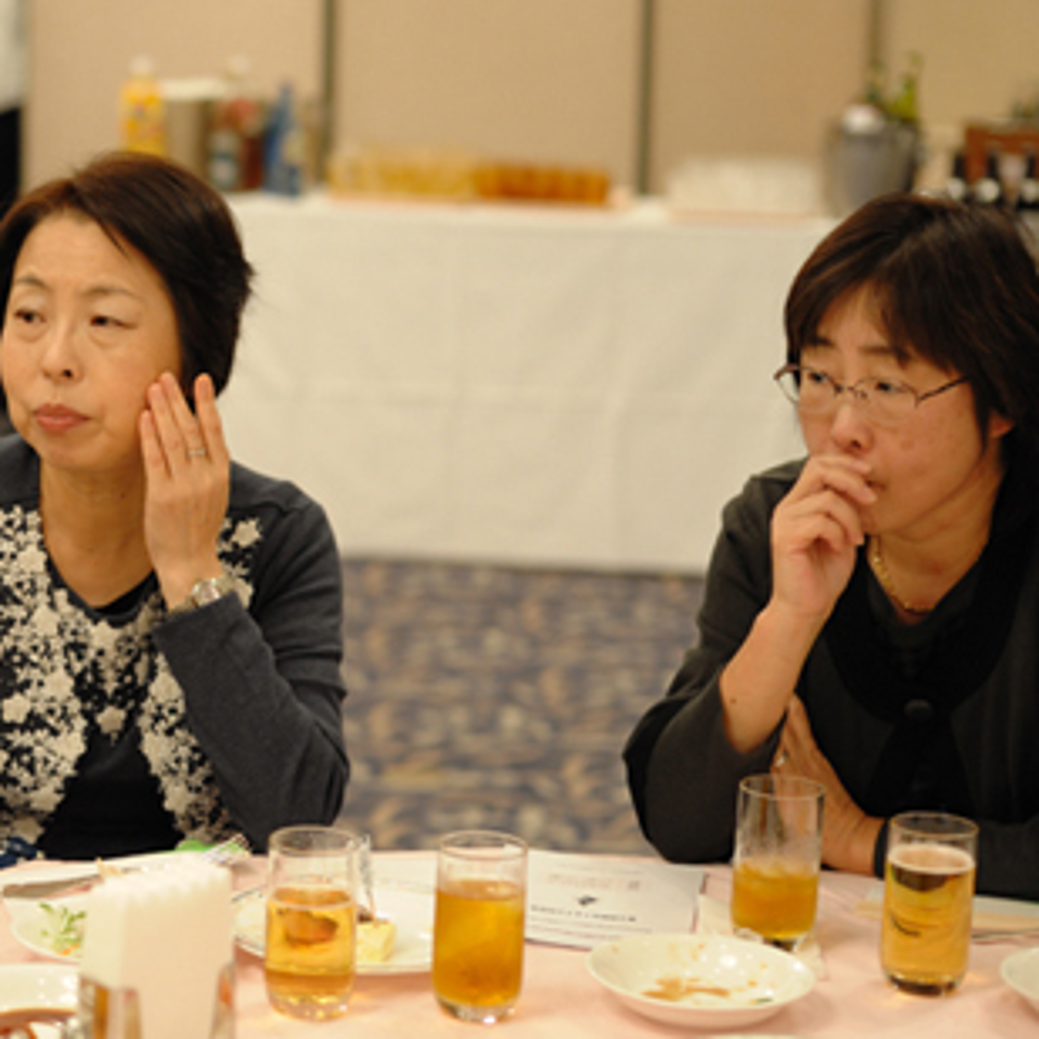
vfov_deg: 19.7
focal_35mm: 88
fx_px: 2988
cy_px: 498
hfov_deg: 19.2
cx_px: 17
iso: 1250
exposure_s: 1/100
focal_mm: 50
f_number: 2.8
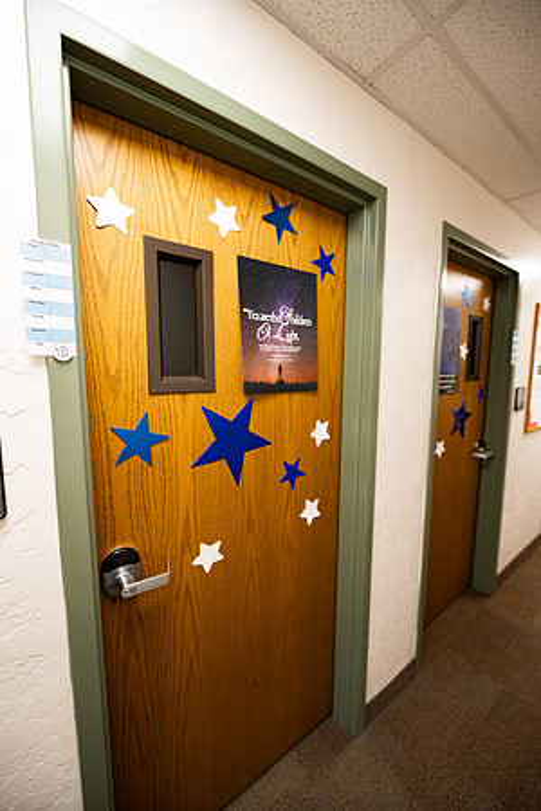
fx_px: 316
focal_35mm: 14
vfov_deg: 104.3
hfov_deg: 81.2
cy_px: 406
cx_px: 270
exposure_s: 1/250
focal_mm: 14
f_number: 2.8
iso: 640
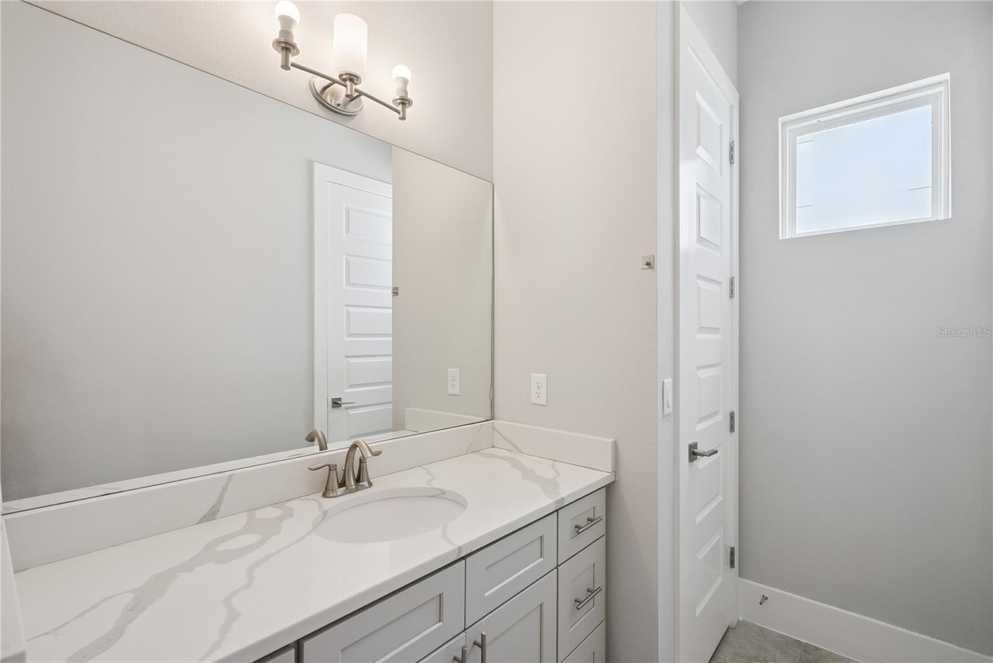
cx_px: 496
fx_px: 441
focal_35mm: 16
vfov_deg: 73.8
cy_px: 332
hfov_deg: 96.7
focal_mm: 16
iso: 800
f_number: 9
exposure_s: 1/50
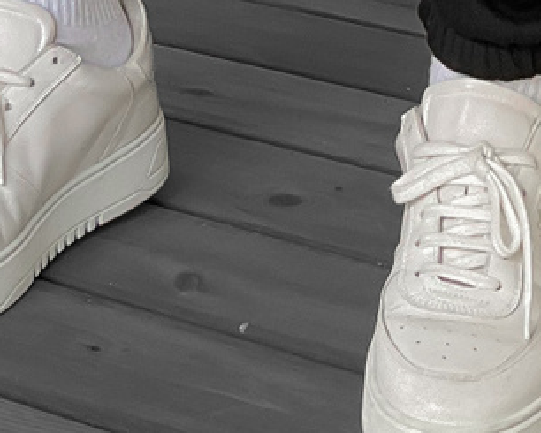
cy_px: -682
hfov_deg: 13.0
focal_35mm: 148
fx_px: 2370
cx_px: 230
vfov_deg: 9.1
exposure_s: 1/90
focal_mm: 3
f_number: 1.8
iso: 64
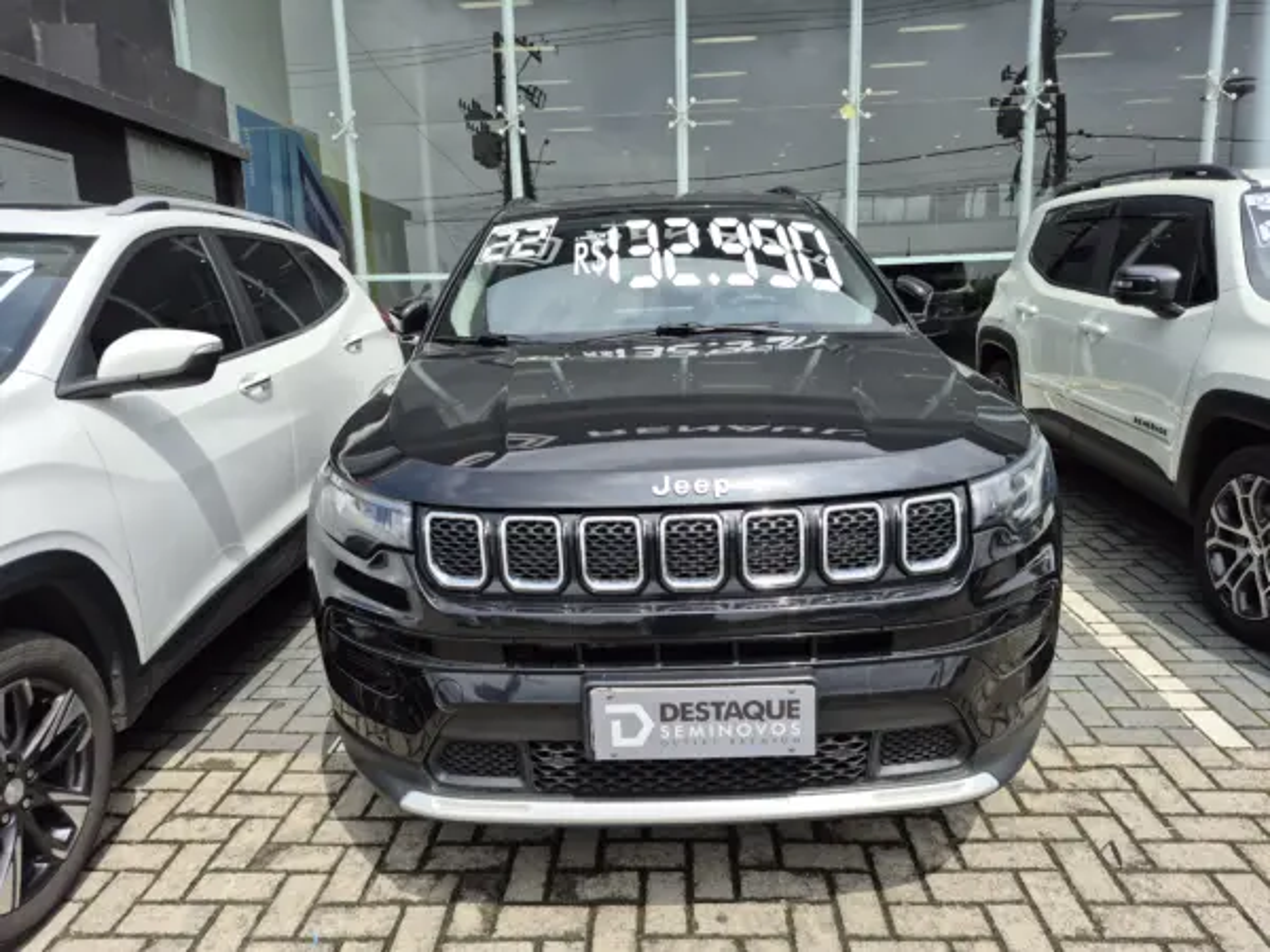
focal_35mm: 23
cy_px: 476
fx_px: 844
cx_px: 635
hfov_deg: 73.9
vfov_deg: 58.9
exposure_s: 1/1508
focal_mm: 5.4
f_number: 1.8
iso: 25
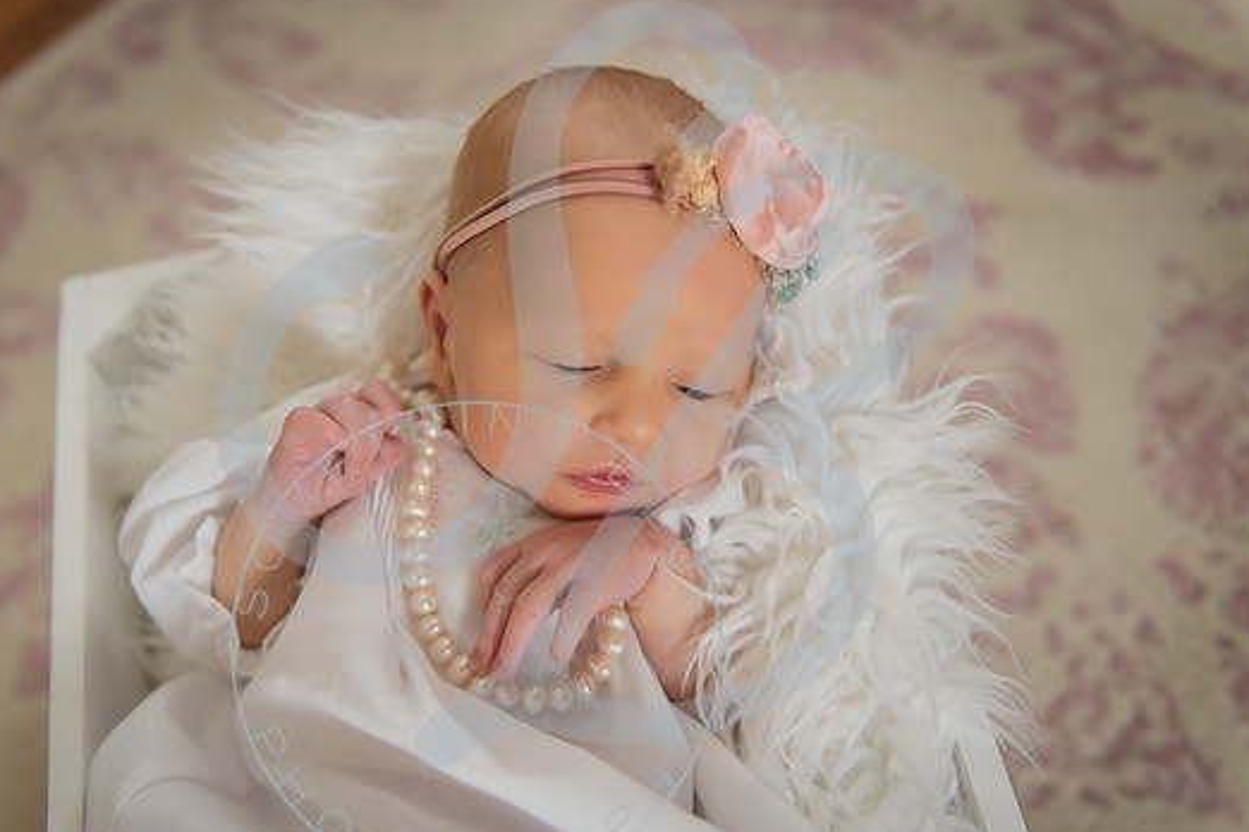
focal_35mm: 40
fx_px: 1388
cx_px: 596
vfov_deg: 33.4
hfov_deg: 48.4
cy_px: 446
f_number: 2.8
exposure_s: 1/125
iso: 1600
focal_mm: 36
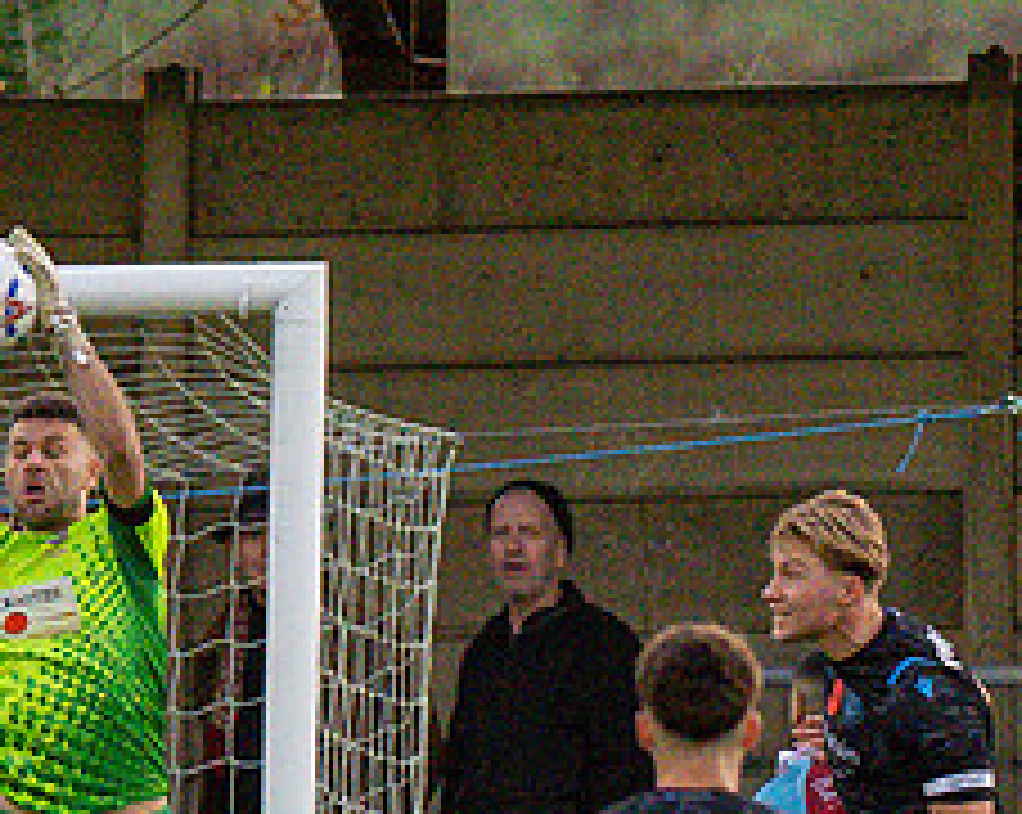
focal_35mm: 1832
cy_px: 705
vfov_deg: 0.8
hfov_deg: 1.1
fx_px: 55342
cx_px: 185
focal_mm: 300
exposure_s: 1/1600
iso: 4000
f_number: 4
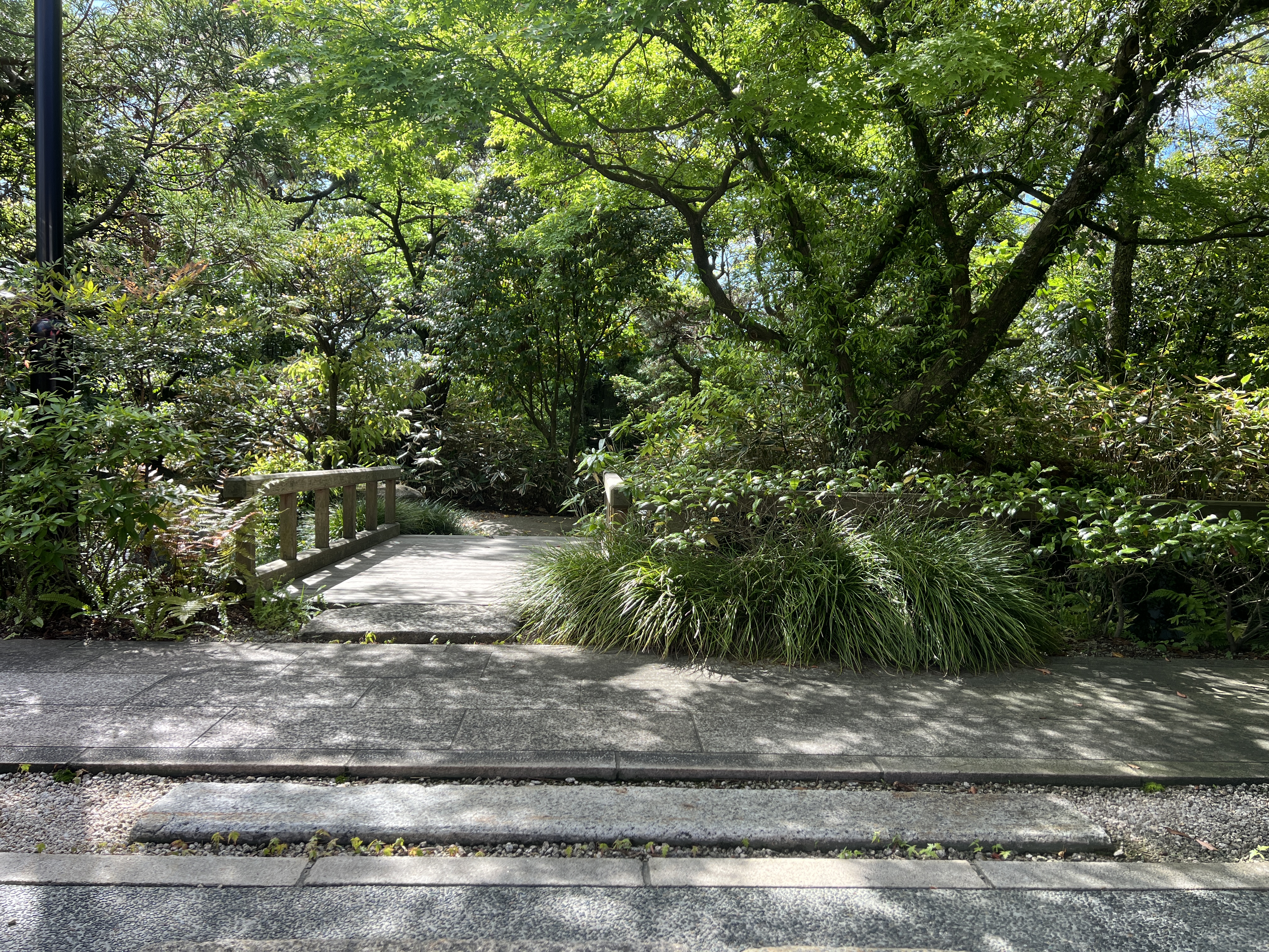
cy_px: 476
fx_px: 953
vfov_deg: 53.1
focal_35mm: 26
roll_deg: -1.4
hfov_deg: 67.3
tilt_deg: -4.6
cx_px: 634
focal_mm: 5.7
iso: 50
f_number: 1.5
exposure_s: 1/539
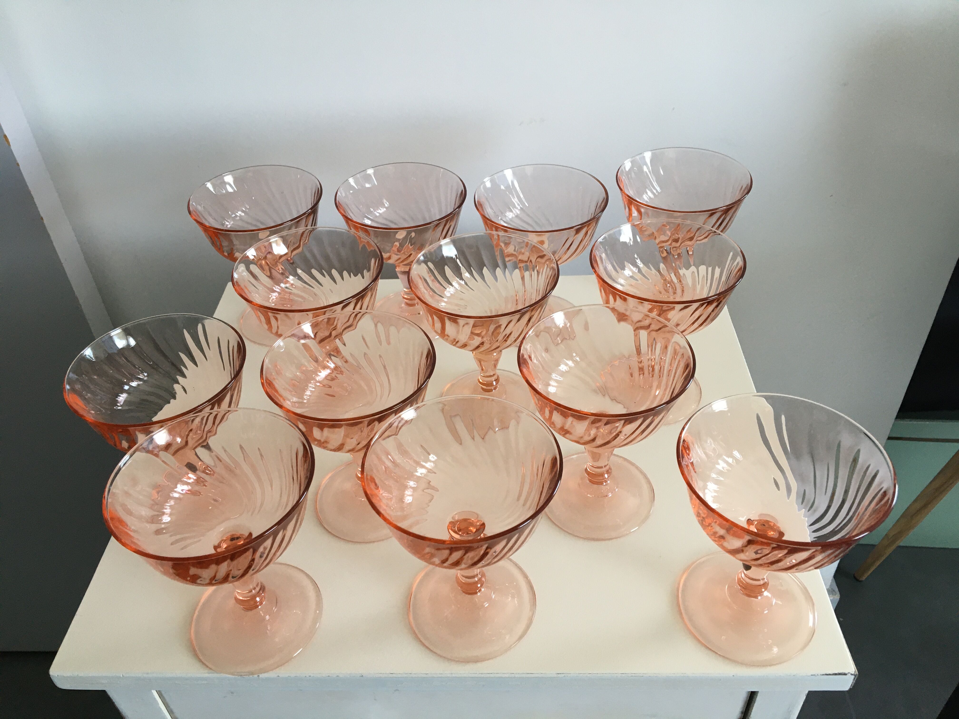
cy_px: 360
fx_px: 803
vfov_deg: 48.2
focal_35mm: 29
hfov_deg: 61.7
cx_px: 480
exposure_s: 1/33
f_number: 2.2
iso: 100
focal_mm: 4.15
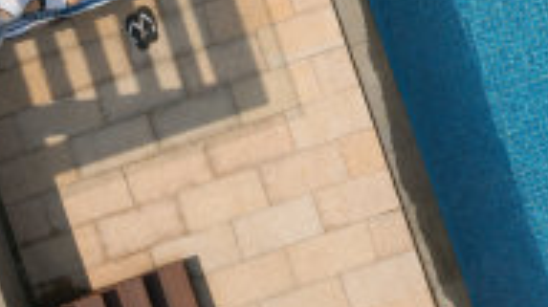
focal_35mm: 197
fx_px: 2860
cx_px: 577
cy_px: -260
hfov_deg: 10.8
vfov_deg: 6.0
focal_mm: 35
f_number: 11
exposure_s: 1/320
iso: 100
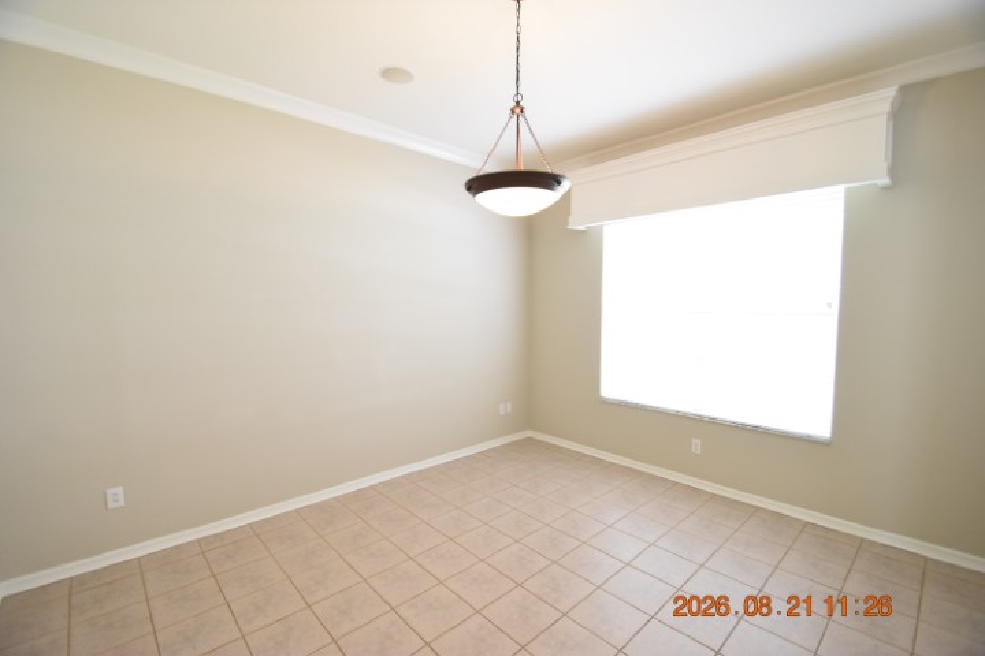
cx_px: 492
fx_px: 410
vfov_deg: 77.3
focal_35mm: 15
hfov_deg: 100.4
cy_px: 328
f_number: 3.5
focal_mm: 10
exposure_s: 1/60
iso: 1250
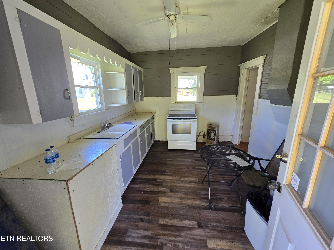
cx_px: 167
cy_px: 125
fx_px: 125
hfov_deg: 106.2
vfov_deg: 89.9
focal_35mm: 13
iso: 160
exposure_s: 1/60
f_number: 2.2
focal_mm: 2.2
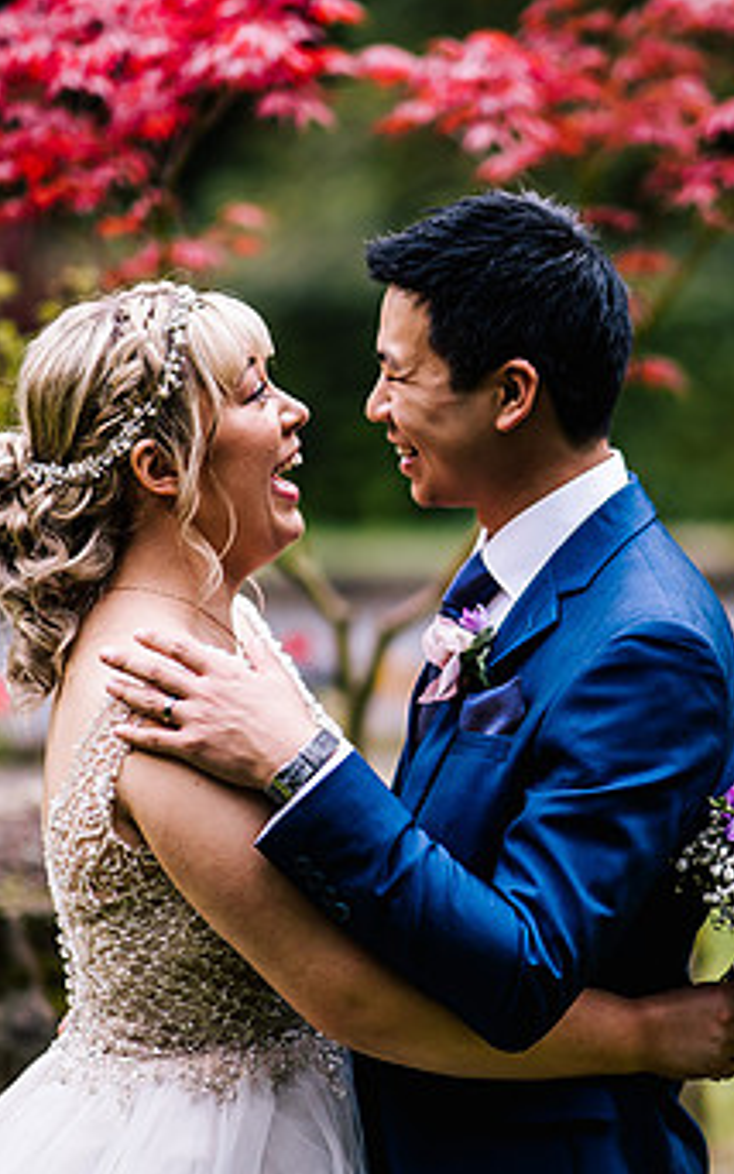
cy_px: 578
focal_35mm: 147
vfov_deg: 14.2
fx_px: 4701
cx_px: 442
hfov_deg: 8.9
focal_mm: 85
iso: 500
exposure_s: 1/250
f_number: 1.4
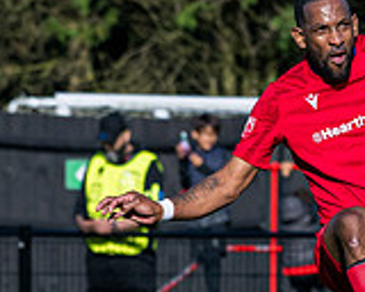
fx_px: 10576
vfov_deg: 1.6
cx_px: 354
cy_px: 658
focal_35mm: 979
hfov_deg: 2.0
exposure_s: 1/3200
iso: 200
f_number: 4
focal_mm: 135
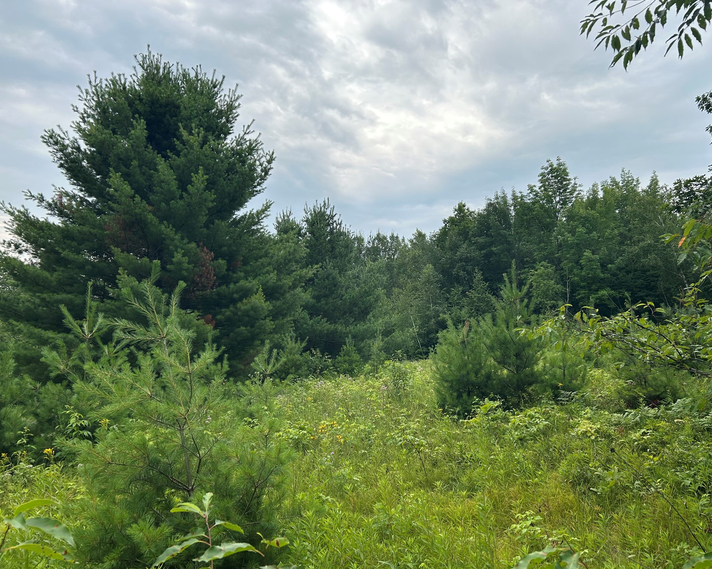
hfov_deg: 62.1
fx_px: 590
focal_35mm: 28
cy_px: 281
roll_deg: +0.1
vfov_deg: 51.5
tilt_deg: +6.1
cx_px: 390
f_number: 1.5
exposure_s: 1/3460
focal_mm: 5.7
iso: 50
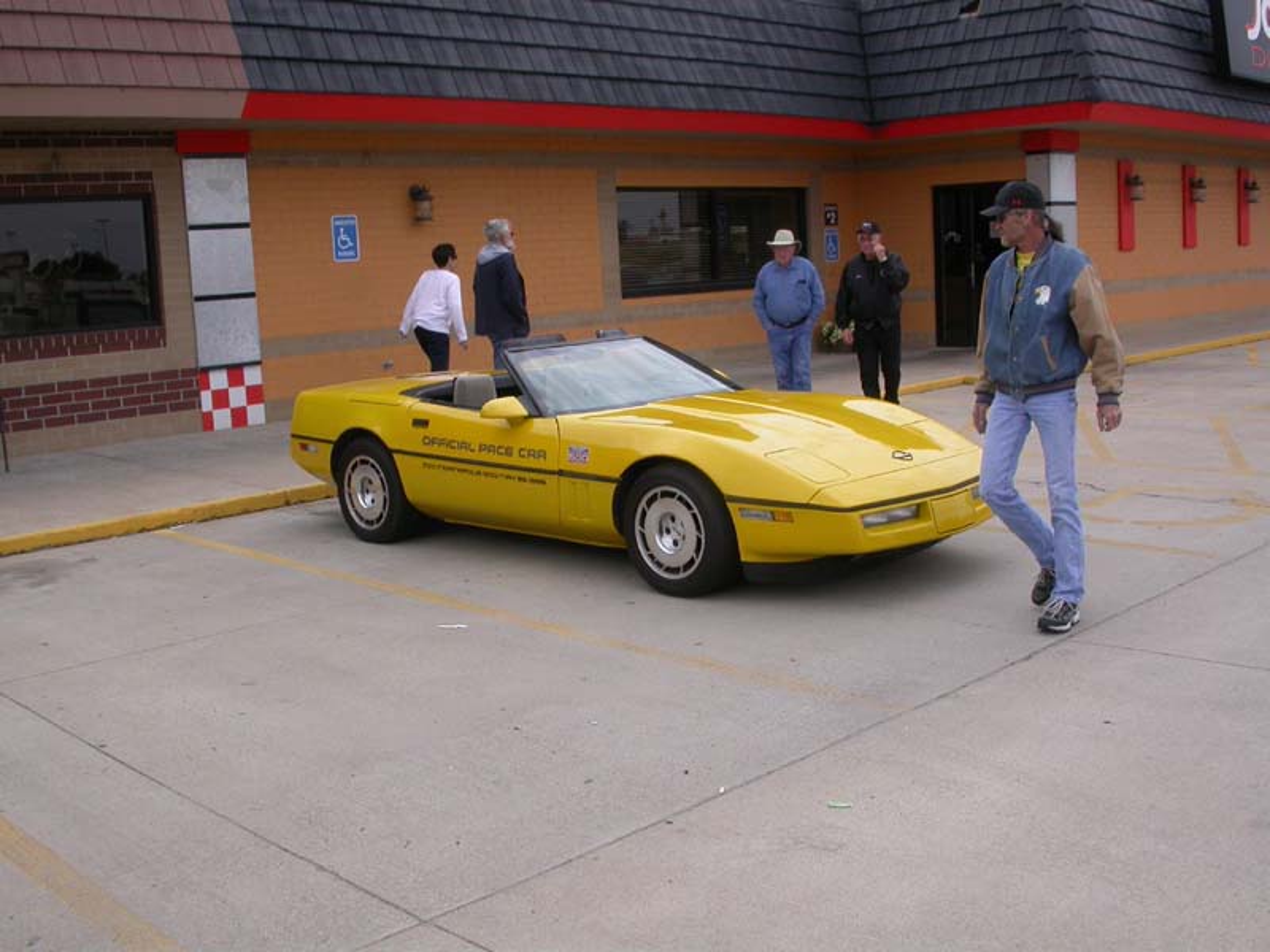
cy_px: 476
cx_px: 635
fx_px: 1394
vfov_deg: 37.7
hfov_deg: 49.0
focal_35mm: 38
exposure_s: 1/376
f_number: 6.7
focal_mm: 7.85
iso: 100
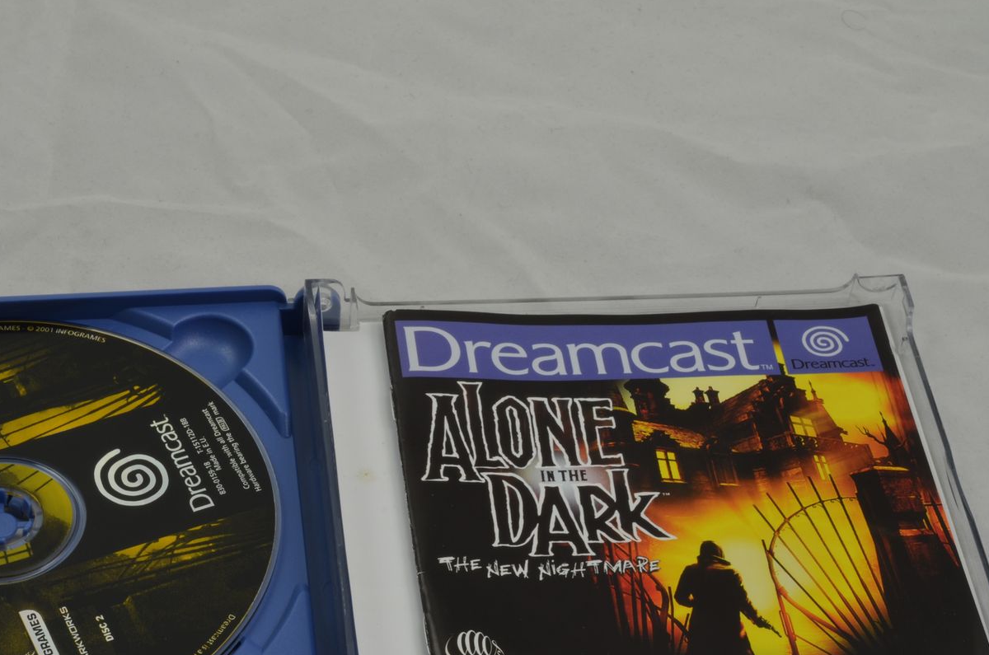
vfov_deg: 15.1
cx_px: 354
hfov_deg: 22.6
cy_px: 481
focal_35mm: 90
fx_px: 2468
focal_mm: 40
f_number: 20
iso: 100
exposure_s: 1/2
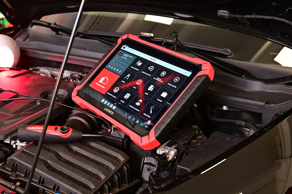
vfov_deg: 27.0
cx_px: 146
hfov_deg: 39.6
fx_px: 405
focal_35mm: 50
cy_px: 97
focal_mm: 50
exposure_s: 1/2.5
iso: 100
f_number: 9
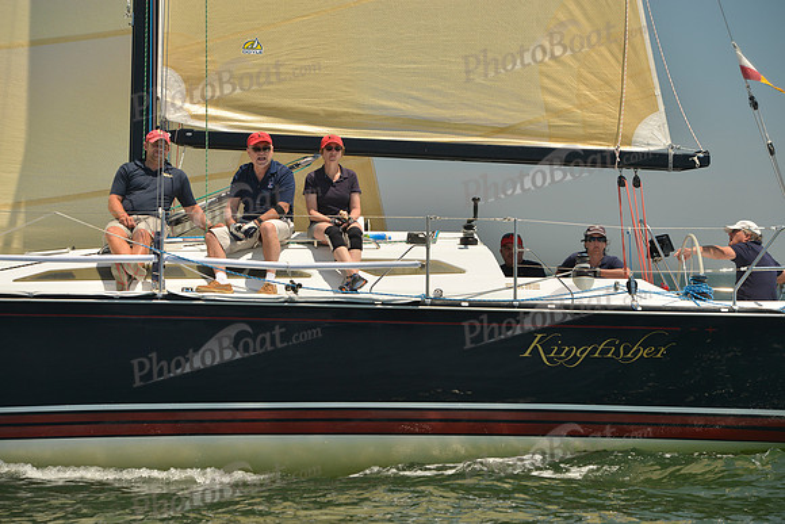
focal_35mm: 125
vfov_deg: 11.0
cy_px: 262
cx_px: 392
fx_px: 2726
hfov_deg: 16.4
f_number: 7.1
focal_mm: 125
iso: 200
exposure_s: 1/640
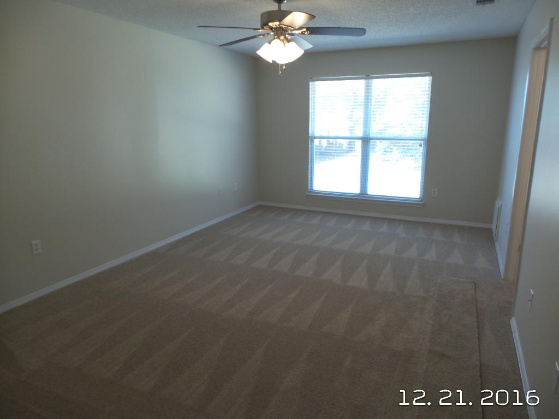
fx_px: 371
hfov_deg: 73.9
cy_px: 210
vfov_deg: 58.9
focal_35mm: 23
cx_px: 280
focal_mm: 4.1
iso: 160
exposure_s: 1/30
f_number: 2.8
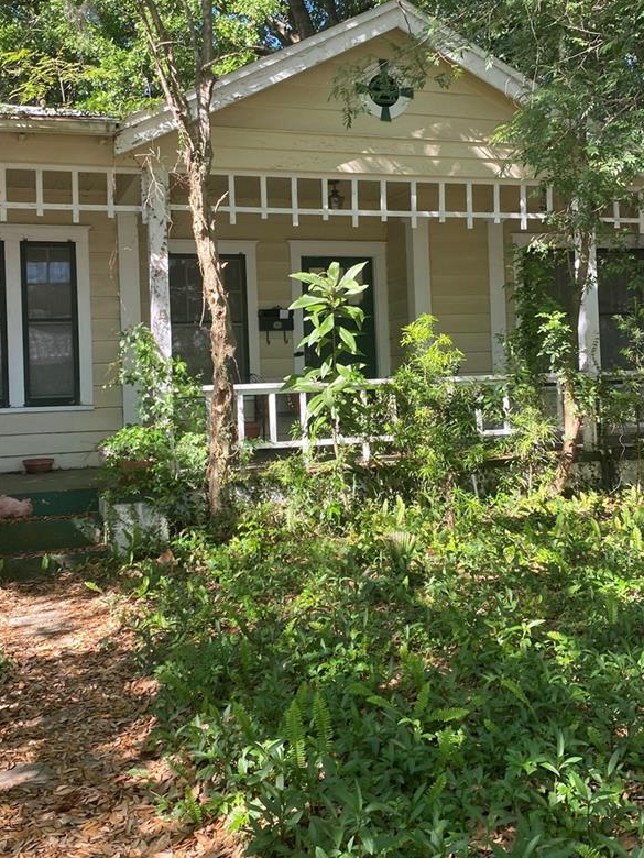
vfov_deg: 46.5
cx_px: 320
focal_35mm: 40
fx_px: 992
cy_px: 339
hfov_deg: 36.0
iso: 32
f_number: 1.8
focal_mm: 4.25
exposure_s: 1/171
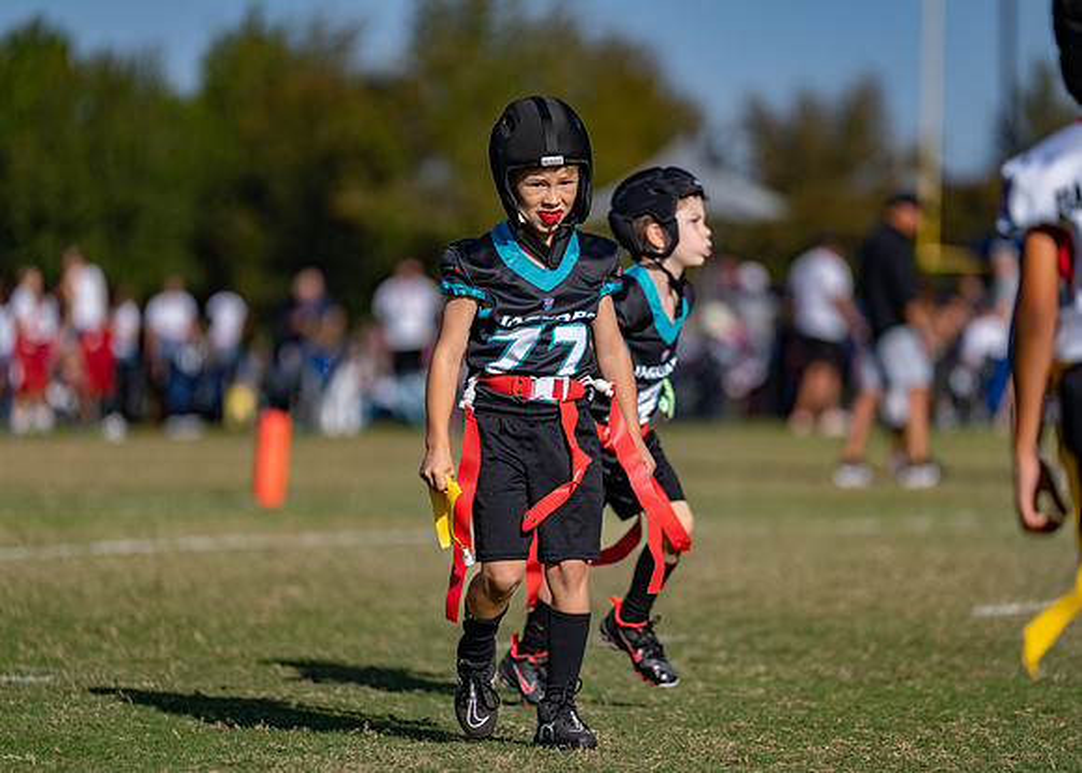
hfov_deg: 9.3
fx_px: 6631
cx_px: 578
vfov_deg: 6.7
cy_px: 382
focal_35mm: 216
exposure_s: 1/3200
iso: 100
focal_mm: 200
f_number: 2.8
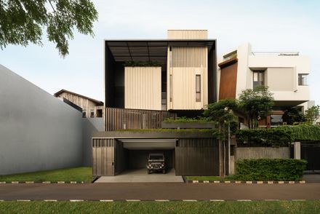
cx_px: 160
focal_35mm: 15
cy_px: 107
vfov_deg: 77.4
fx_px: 133
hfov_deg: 100.4
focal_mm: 15
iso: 320
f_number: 11
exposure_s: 1/125
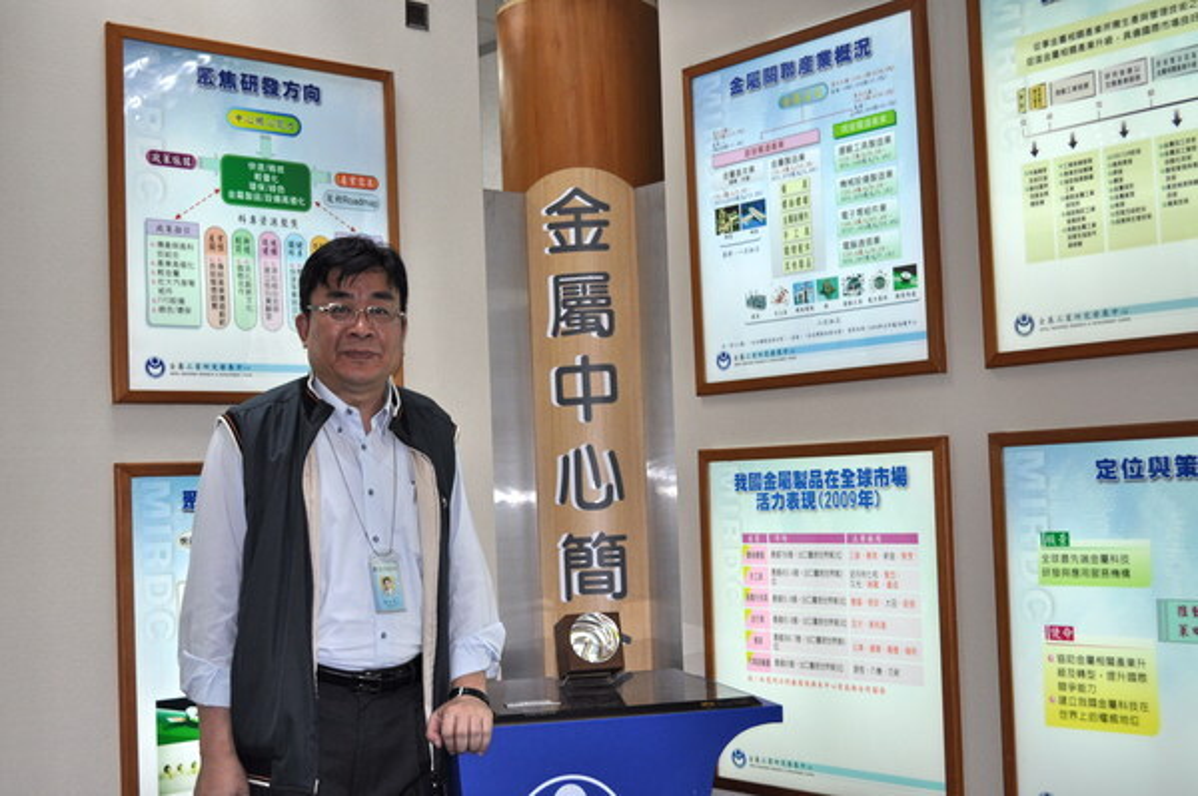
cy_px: 398
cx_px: 599
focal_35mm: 45
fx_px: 1496
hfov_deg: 43.6
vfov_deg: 29.8
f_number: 4.5
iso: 400
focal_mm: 30
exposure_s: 1/125
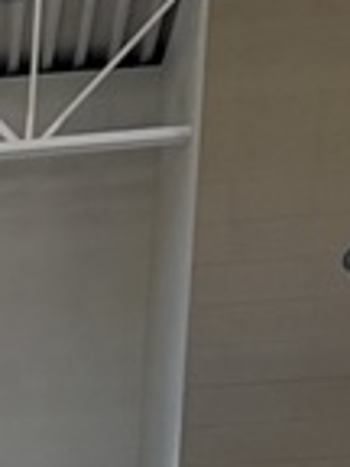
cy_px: 1511
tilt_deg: -12.6
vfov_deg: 8.9
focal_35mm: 171
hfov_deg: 7.6
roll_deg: +1.0
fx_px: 2305
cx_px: -684
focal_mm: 6.76
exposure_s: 1/137
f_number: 1.78
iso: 200
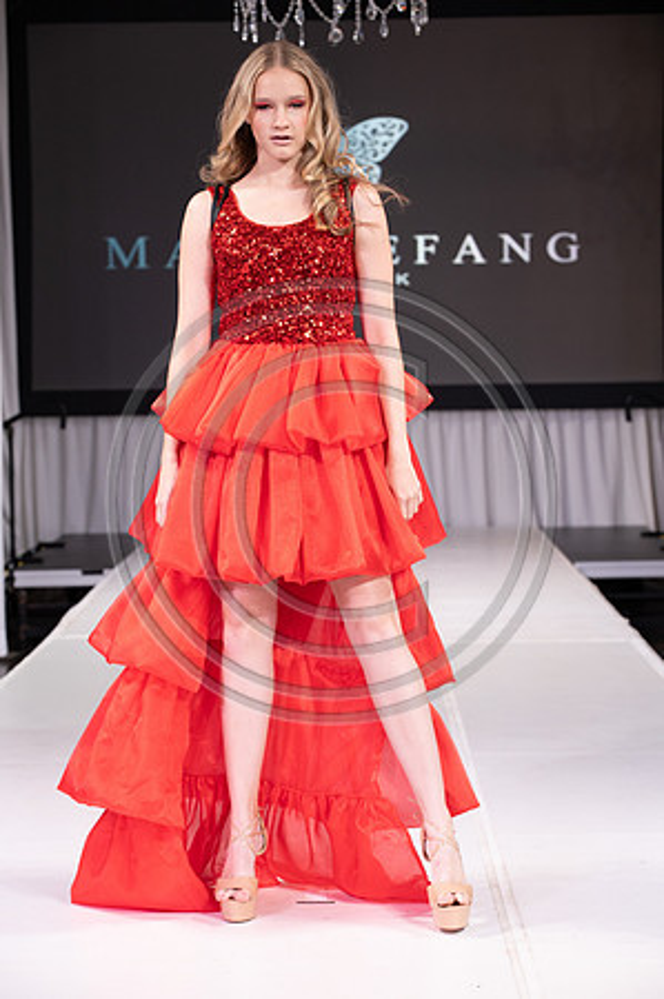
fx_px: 2496
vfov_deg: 22.6
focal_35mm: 90
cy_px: 500
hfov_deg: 15.2
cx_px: 332
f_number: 5.6
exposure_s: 1/400
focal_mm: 90
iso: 2000
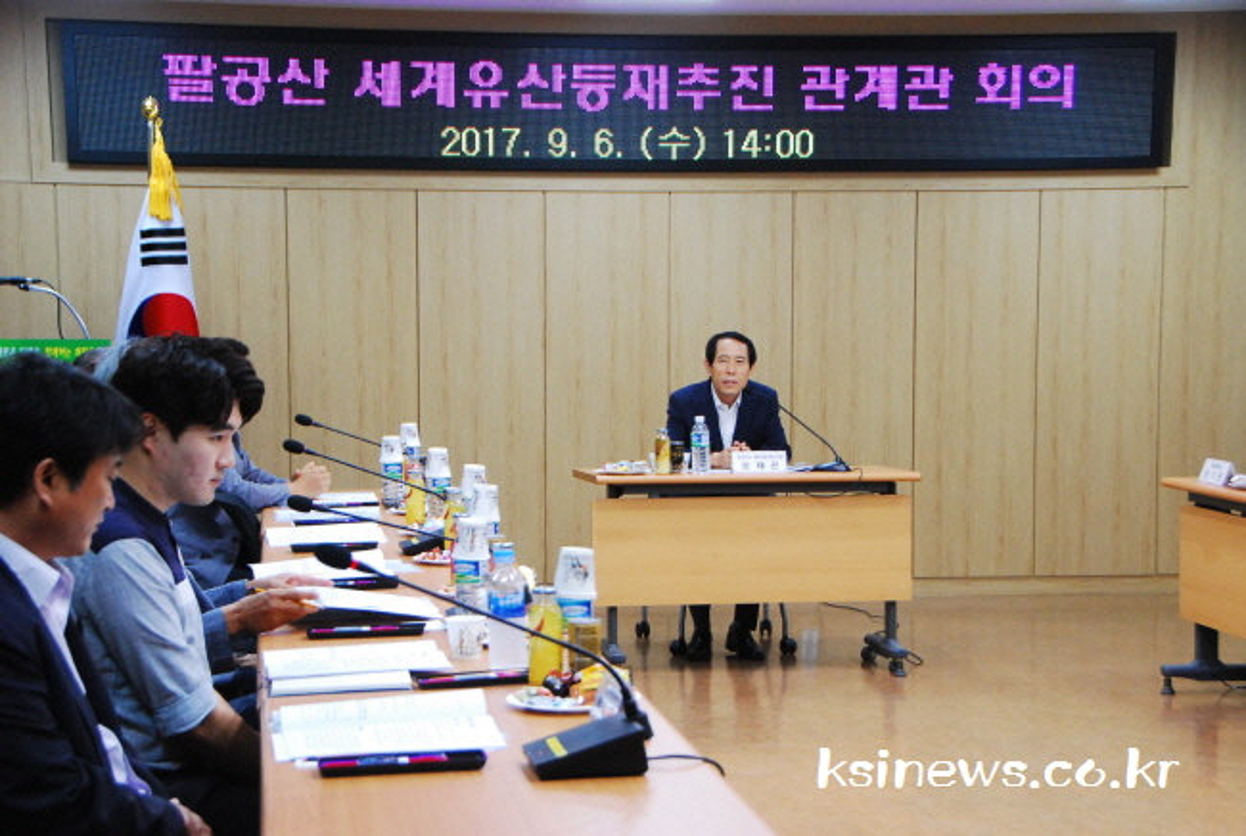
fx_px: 2497
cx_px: 623
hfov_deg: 28.0
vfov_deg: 19.0
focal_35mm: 72
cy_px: 418
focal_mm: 48
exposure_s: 1/60
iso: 1600
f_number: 6.3
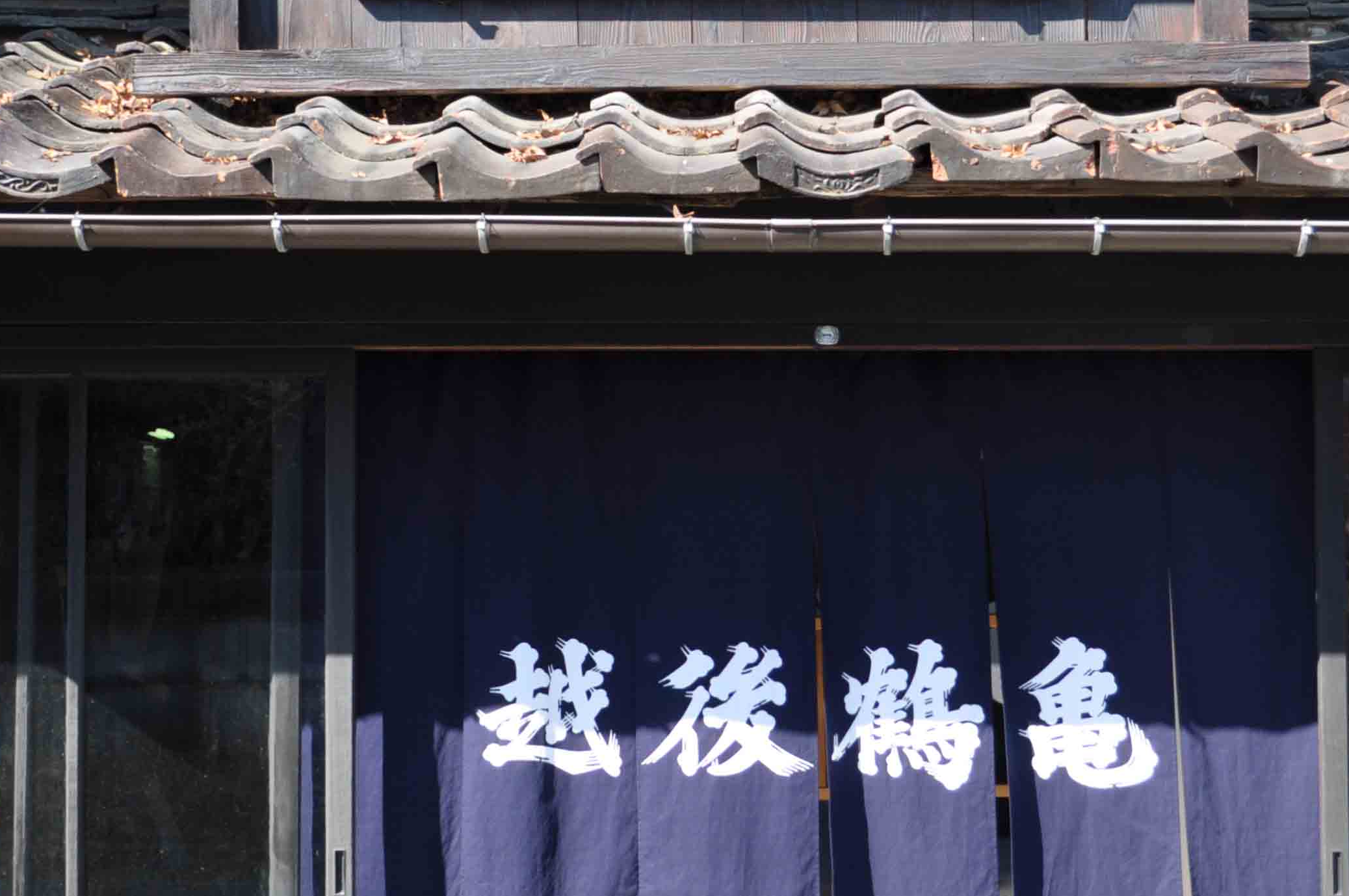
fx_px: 2320
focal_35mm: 62
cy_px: 360
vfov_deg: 21.8
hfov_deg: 32.3
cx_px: 823
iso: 200
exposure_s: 1/400
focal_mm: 20
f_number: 3.8
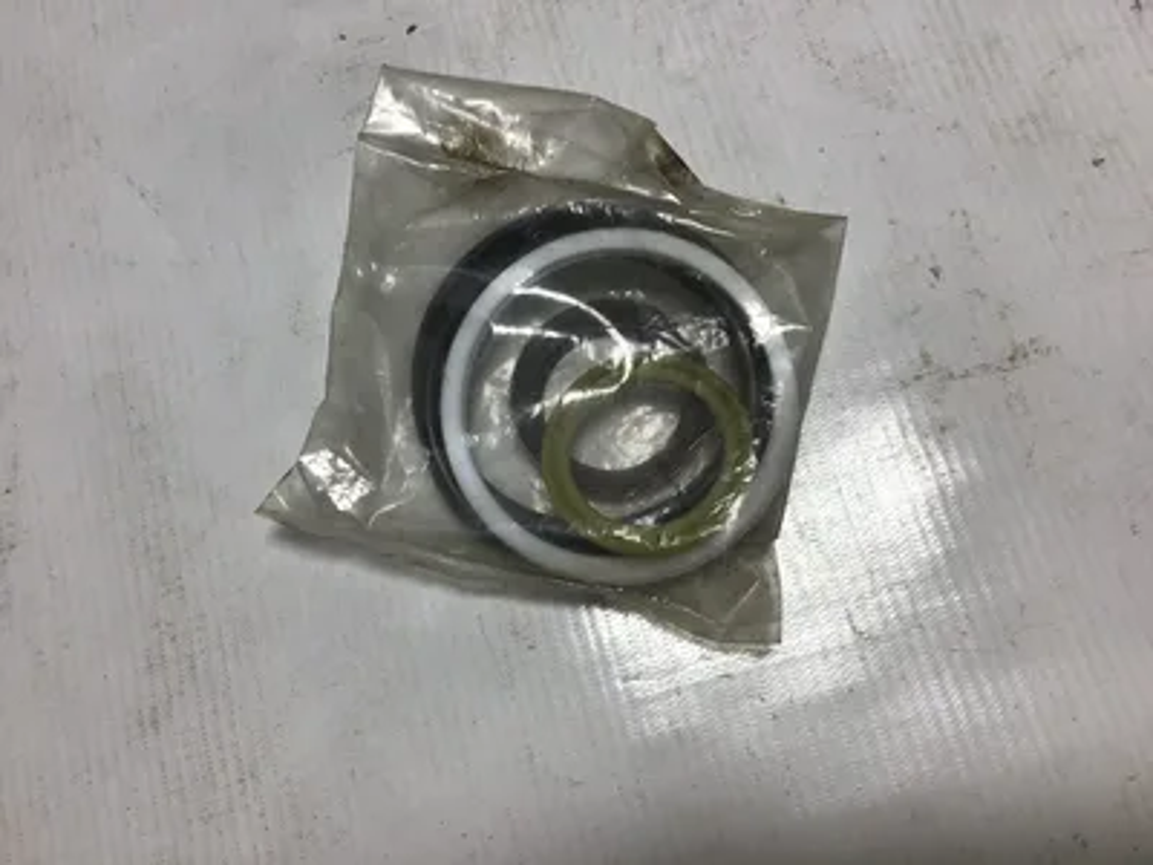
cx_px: 576
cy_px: 432
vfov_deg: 45.4
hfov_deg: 58.4
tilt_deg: -74.4
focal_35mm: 31
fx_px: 1033
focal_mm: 3.3
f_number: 2.4
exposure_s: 1/278
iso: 25
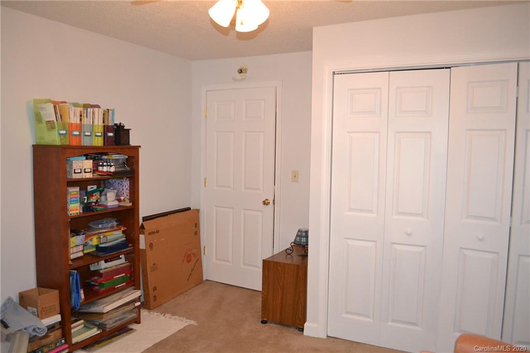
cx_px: 265
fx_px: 397
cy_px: 176
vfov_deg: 47.9
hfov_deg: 67.4
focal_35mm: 27
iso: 2000
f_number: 3.5
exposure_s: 1/60
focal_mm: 18
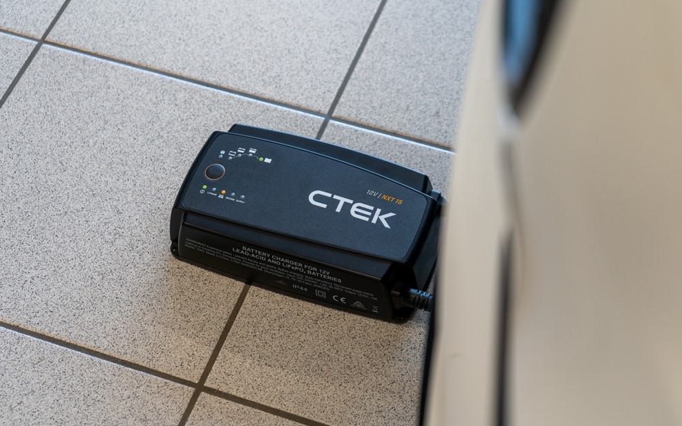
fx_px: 1338
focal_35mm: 72
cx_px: 340
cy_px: 210
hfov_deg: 28.6
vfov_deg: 18.1
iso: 400
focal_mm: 70
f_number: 5.6
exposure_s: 1/80
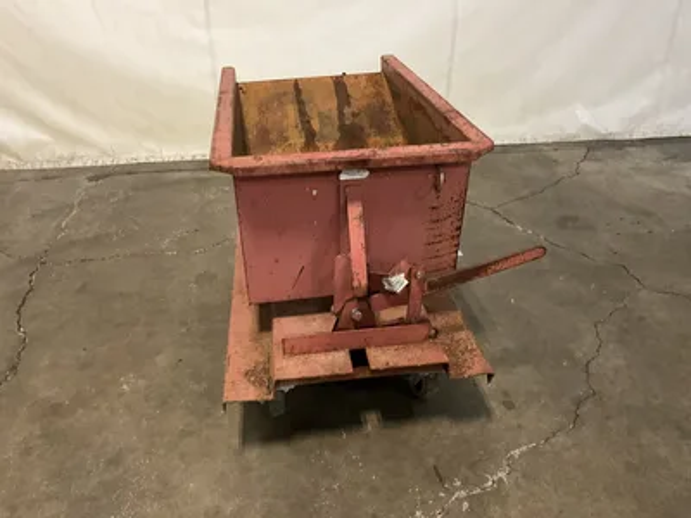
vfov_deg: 48.2
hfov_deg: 61.7
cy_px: 259
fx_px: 579
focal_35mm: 29
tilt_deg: -30.2
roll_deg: +0.9
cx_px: 346
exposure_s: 1/40
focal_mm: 3
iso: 320
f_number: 1.8
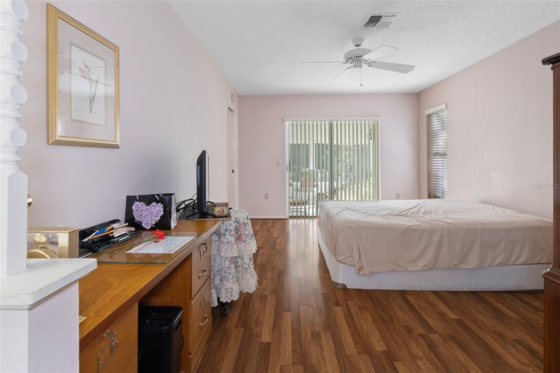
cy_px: 186
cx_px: 280
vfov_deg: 67.4
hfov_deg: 90.0
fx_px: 280
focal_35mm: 18
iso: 640
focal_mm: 12
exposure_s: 1
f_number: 8
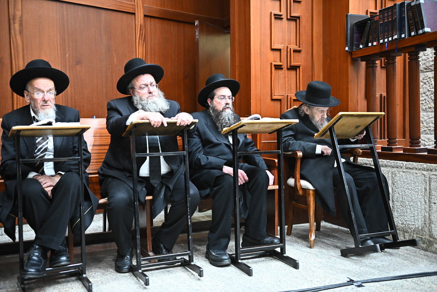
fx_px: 461
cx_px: 218
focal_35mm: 38
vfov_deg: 35.0
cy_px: 146
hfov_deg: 50.7
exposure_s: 1/160
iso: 3200
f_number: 2.8
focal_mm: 38
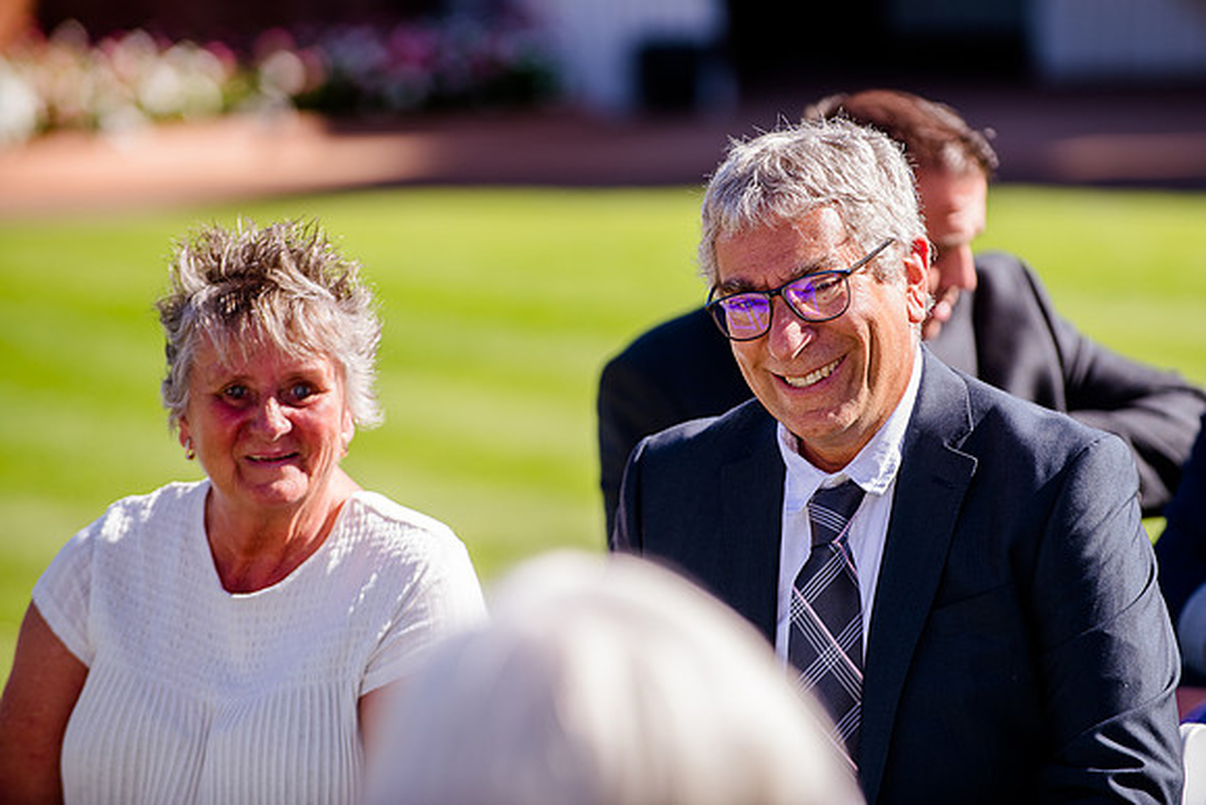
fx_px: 7452
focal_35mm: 222
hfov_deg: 9.3
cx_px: 671
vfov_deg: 6.2
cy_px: 357
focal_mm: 200
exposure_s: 1/800
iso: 200
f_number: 4
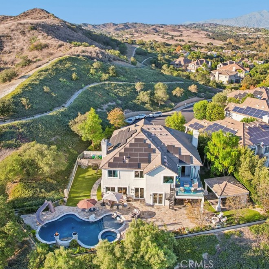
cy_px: 131
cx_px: 137
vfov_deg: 55.6
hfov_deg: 55.6
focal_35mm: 29
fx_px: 255
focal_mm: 8.4
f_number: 2.8
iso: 100
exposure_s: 1/730
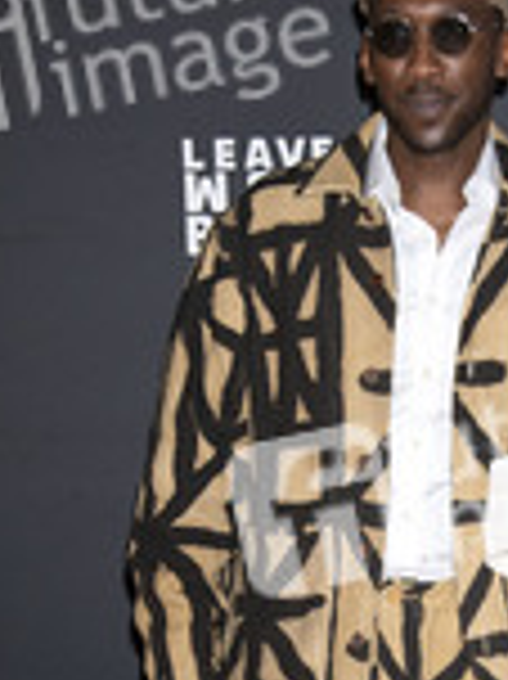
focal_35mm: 127
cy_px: 716
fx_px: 2489
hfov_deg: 11.5
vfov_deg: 15.2
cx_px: 589
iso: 400
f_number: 5.6
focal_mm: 50
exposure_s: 1/200
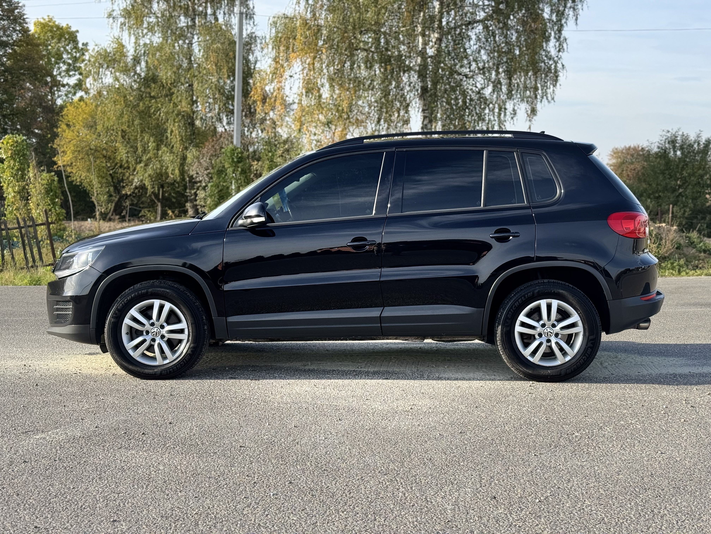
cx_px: 356
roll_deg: +0.5
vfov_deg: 30.3
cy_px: 267
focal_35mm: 48
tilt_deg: -4.7
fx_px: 986
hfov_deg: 39.7
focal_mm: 6.76
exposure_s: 1/1724
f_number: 1.78
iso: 64
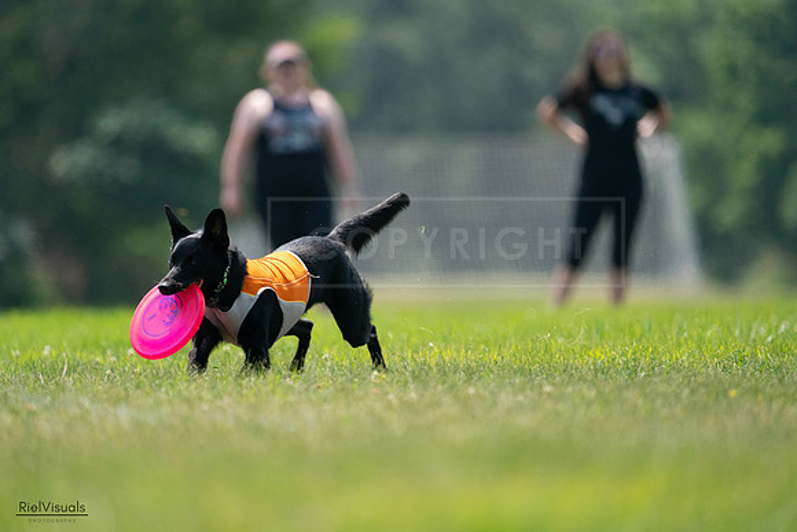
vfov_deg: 2.3
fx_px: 13286
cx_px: 398
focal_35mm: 600
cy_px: 266
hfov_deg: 3.4
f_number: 6.3
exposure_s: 1/4000
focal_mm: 600
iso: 2000
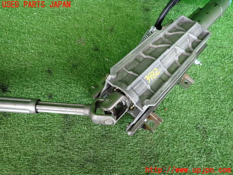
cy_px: 88
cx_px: 116
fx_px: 168
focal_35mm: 25
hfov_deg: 69.4
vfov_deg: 54.9
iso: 200
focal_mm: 4.5
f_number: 2
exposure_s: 1/80
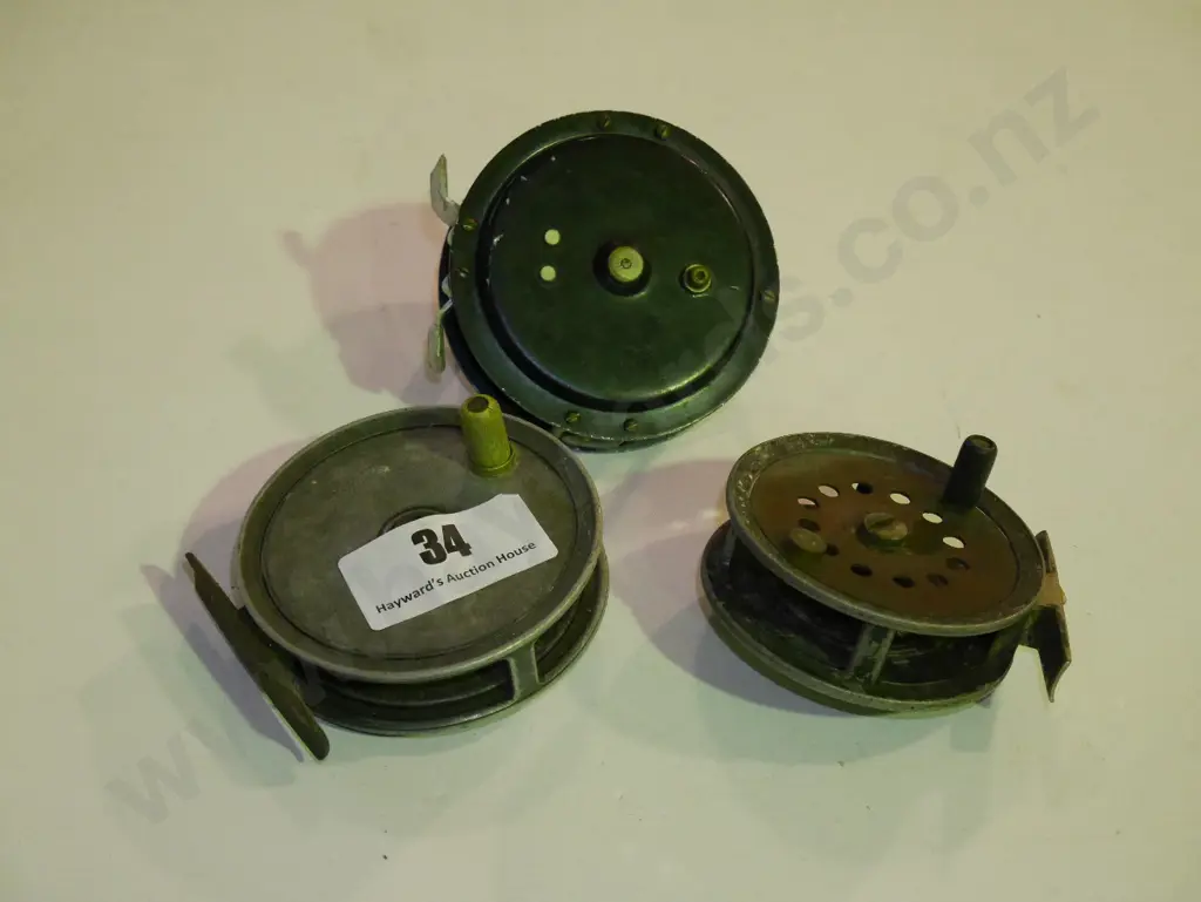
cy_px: 451
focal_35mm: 64
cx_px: 600
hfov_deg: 30.3
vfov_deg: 22.9
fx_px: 2222
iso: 3200
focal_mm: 32
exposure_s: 1/125
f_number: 5.6
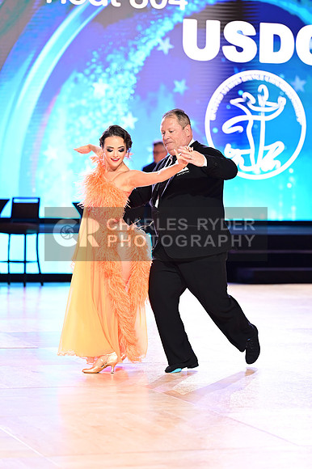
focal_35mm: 120
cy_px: 234
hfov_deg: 11.4
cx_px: 156
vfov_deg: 17.1
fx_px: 1562
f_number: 2.8
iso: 1600
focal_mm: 120
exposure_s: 1/250
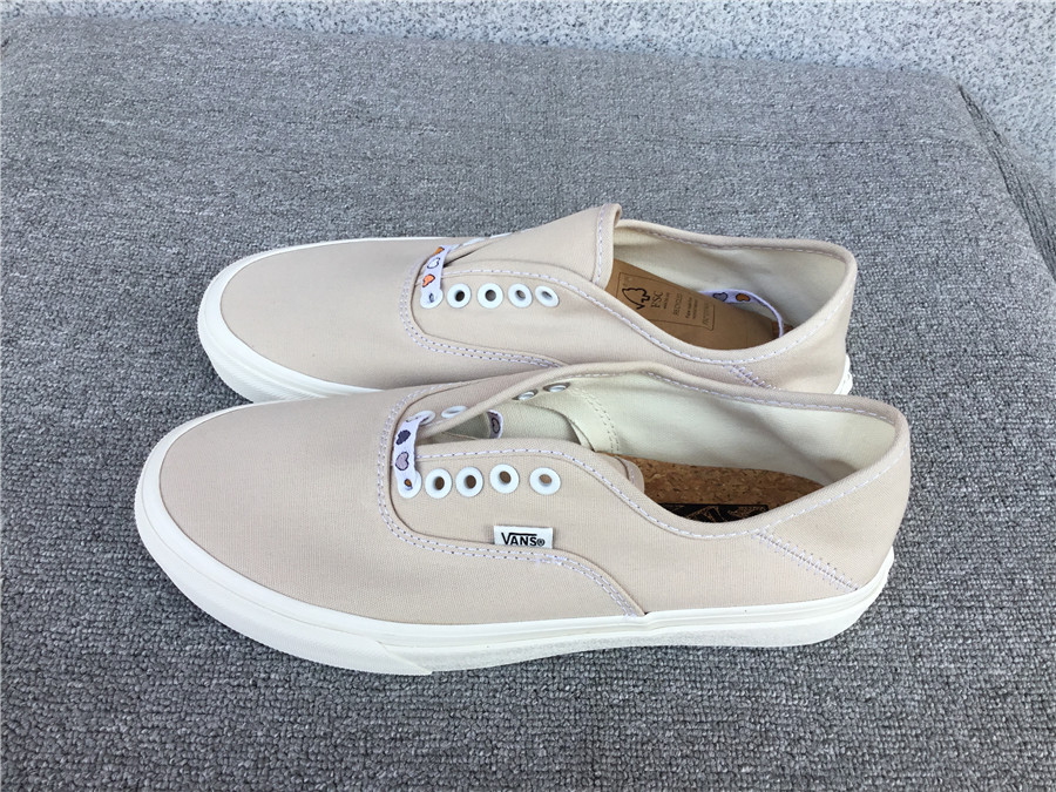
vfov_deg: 45.4
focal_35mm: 31
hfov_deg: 58.4
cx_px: 528
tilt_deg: -50.3
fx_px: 946
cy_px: 396
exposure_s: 1/269
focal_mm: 3.3
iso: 25
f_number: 2.4
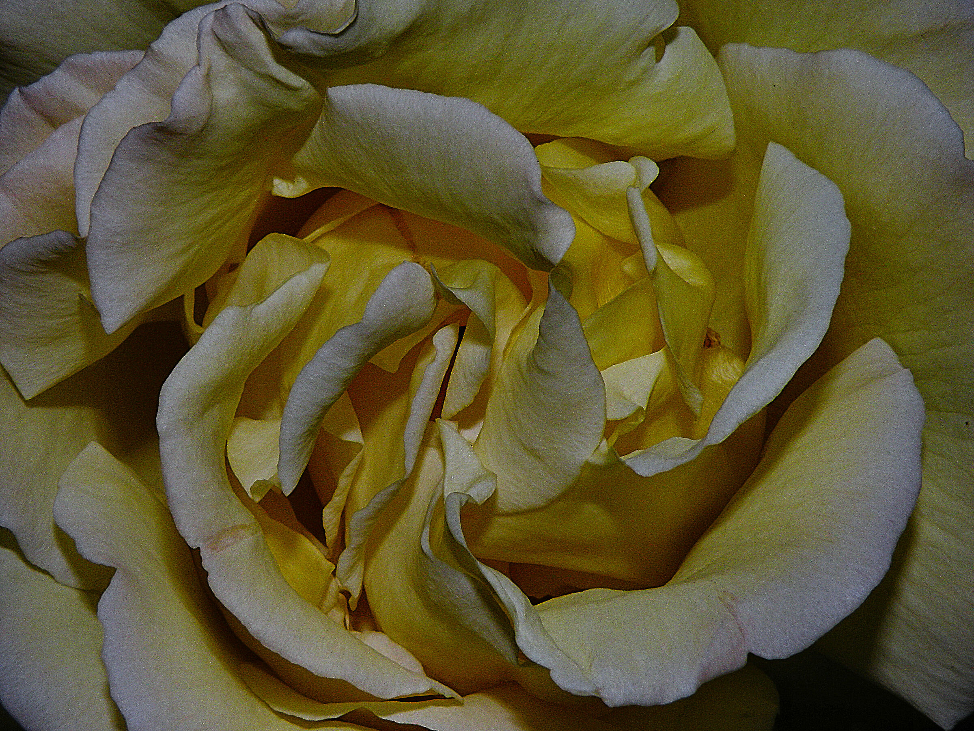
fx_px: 1885
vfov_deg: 21.9
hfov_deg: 29.0
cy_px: 366
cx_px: 487
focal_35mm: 67
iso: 64
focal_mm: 11.9
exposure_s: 1/60
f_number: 8
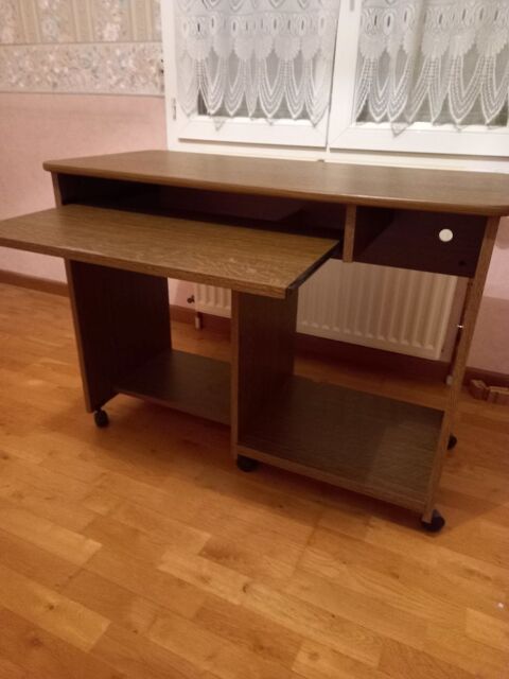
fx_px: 490
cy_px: 340
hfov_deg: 54.9
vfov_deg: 69.4
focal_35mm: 25
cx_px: 254
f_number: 2
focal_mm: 4.6
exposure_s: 1/17
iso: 800
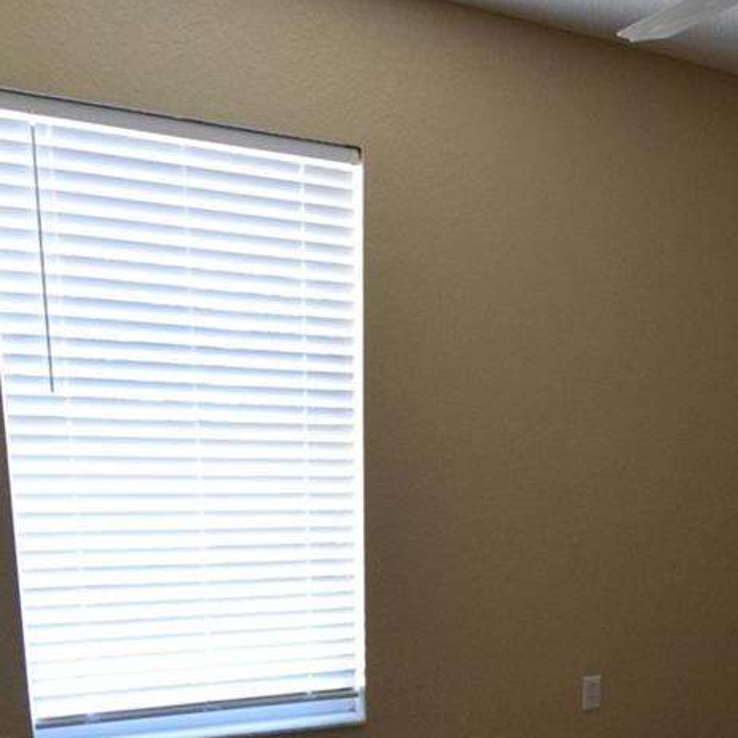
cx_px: 638
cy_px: 746
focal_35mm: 44
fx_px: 1061
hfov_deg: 36.4
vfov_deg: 34.7
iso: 1600
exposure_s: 1/100
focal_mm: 10
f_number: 5
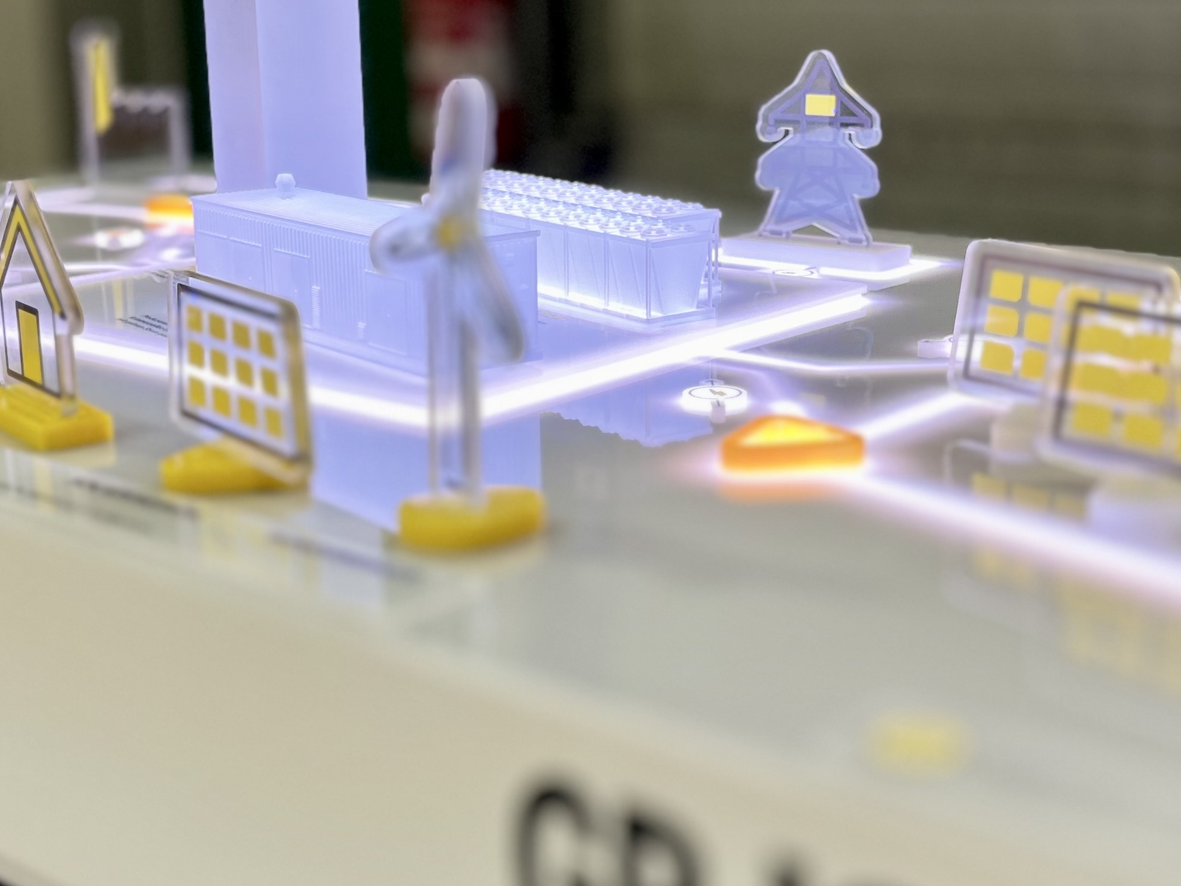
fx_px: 1911
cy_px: 528
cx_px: 506
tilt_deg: -18.2
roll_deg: +2.1
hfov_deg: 34.3
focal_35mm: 56
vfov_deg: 26.1
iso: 100
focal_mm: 5.1
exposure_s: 1/100
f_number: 1.6
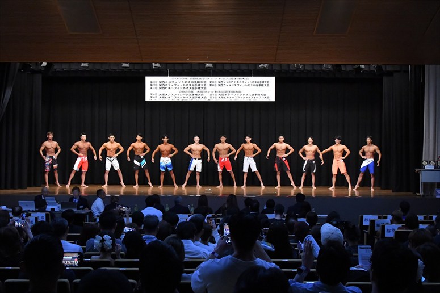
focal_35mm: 52
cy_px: 146
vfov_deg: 26.0
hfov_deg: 38.2
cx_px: 220
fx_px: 635
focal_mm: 35
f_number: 5.6
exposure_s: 1/400
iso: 8000
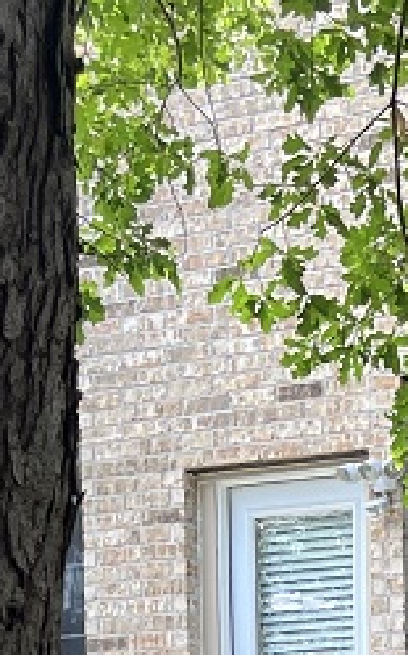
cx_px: 729
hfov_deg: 9.4
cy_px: 1047
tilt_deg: -1.4
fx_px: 2373
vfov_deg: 14.4
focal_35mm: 133
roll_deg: +0.6
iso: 40
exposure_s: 1/211
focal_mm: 5.1
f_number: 1.6
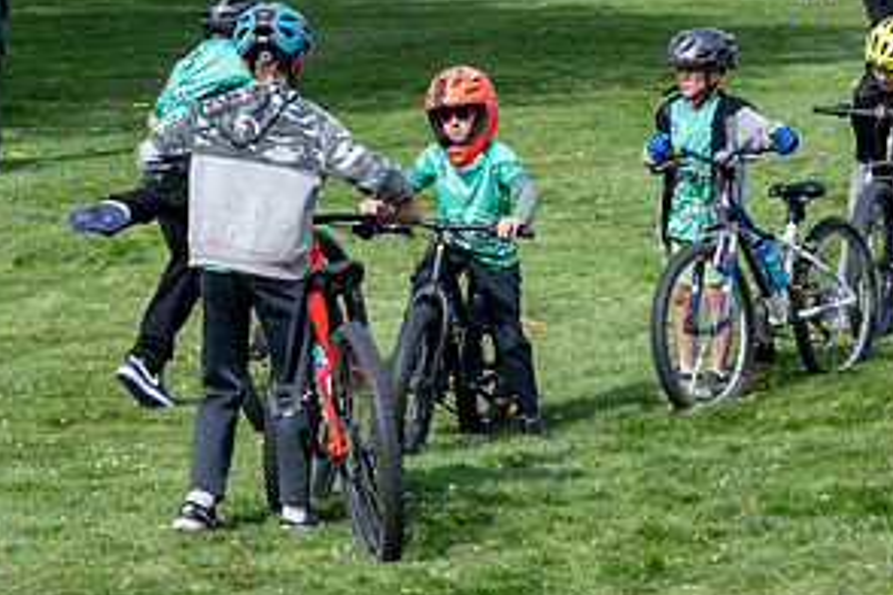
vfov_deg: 6.6
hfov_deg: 9.9
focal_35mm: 207
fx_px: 5134
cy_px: 132
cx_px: 553
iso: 200
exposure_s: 1/160
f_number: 11
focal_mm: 70
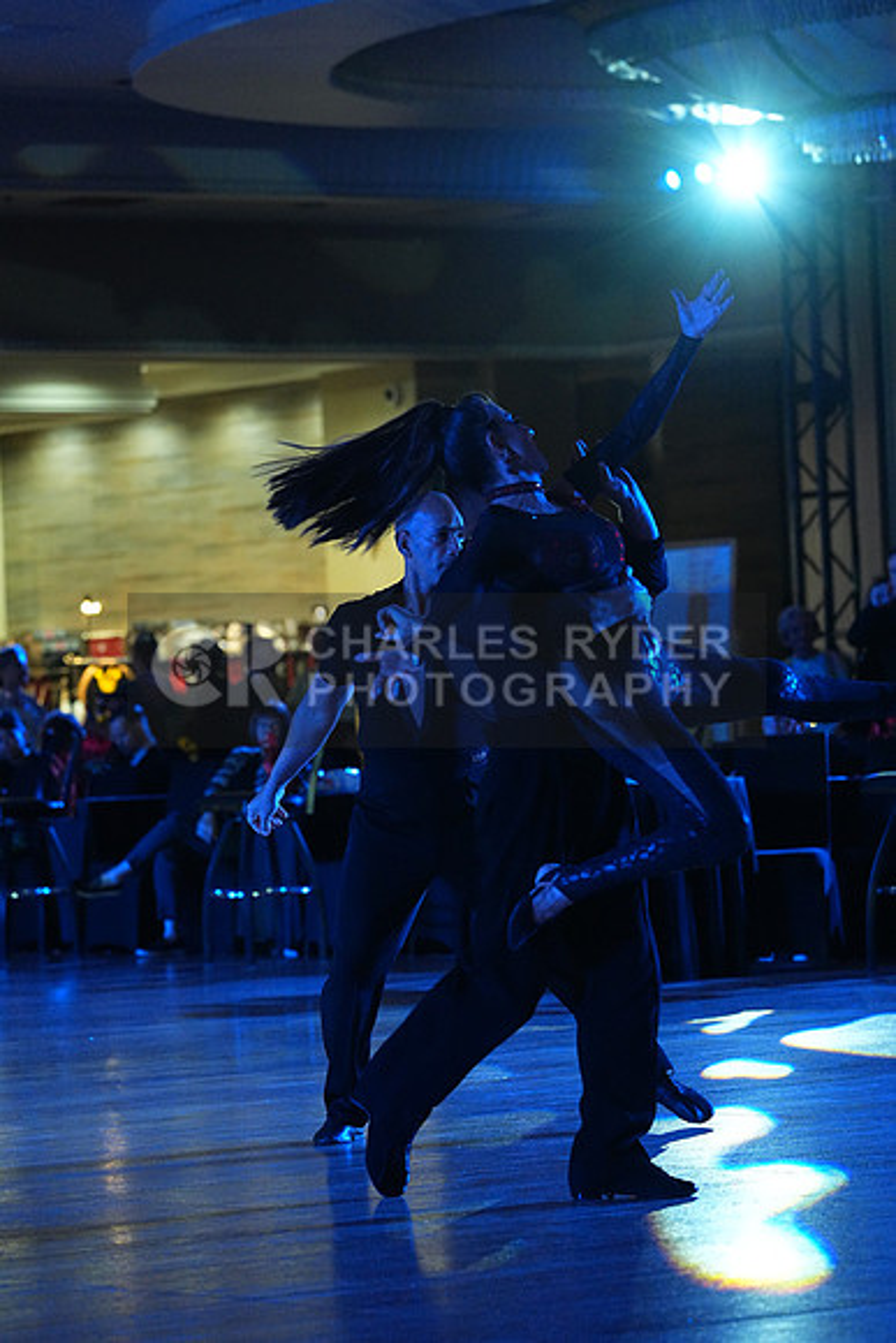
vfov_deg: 13.9
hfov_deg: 9.3
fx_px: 5522
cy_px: 672
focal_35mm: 148
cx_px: 448
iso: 6400
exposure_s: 1/400
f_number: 4.5
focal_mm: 148
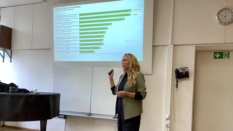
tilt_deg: -1.0
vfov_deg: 34.3
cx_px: 117
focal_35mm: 34
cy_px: 87
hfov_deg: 58.0
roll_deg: +0.0
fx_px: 210
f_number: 2.4
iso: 80
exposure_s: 1/50
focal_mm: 3.3
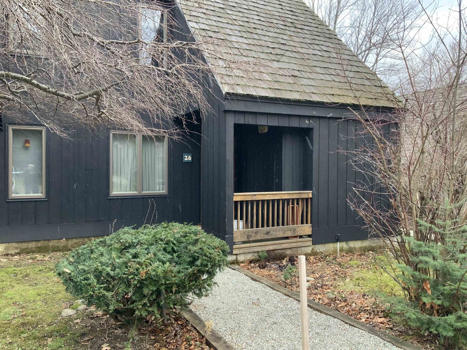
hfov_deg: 61.7
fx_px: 391
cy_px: 175
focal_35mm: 29
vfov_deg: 48.2
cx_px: 234
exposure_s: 1/120
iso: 64
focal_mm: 3
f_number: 1.8
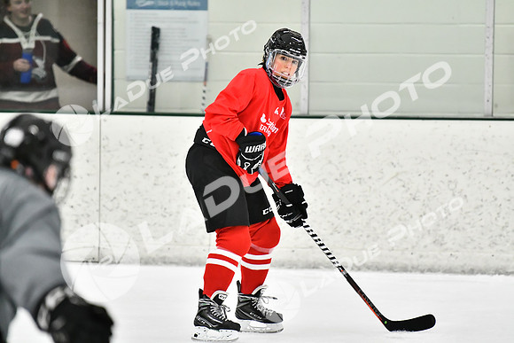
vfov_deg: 4.8
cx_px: 257
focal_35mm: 285
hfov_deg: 7.2
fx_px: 4070
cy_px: 172
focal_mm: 190
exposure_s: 1/1250
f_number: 2.8
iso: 5000
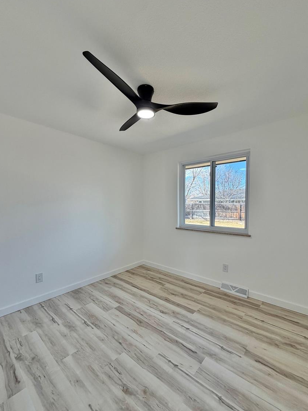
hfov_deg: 81.7
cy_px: 216
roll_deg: +0.2
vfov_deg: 98.1
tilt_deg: -3.7
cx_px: 157
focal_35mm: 15
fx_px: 178
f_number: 2.2
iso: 100
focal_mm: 2.22
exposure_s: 1/121
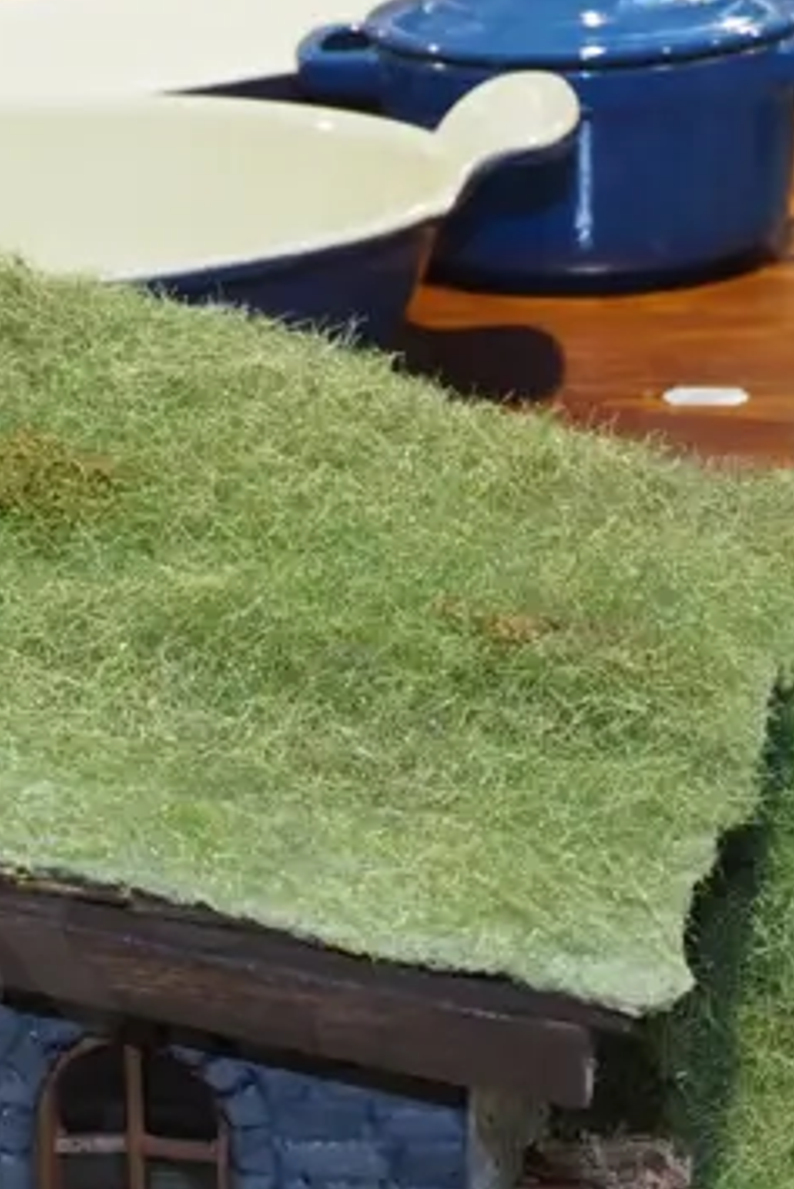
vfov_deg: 16.8
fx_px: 3966
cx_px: -184
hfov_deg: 11.2
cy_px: 1139
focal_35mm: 120
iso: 1600
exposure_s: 1/60
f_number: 5.6
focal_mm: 20
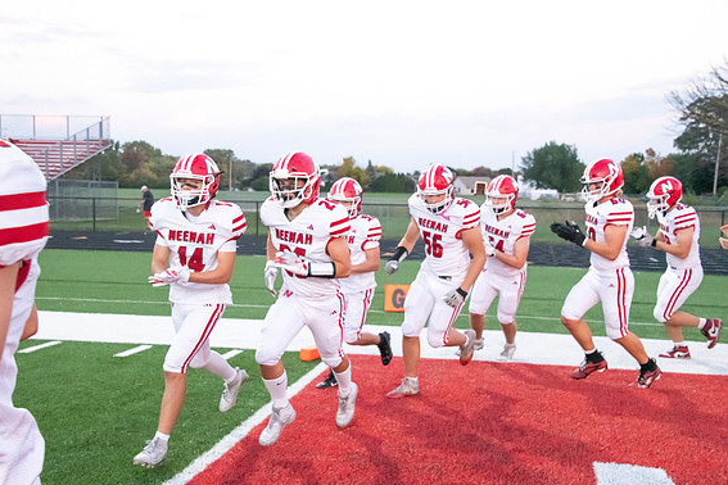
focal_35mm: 45
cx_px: 357
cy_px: 246
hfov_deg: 43.6
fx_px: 910
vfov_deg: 29.9
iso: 10000
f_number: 7.1
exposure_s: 1/800
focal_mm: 44
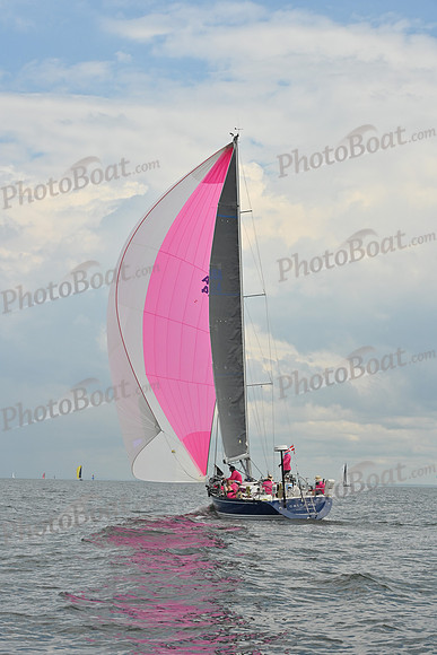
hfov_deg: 17.1
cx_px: 218
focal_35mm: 80
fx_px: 1456
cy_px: 328
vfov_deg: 25.4
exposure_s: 1/800
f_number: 13
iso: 320
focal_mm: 80
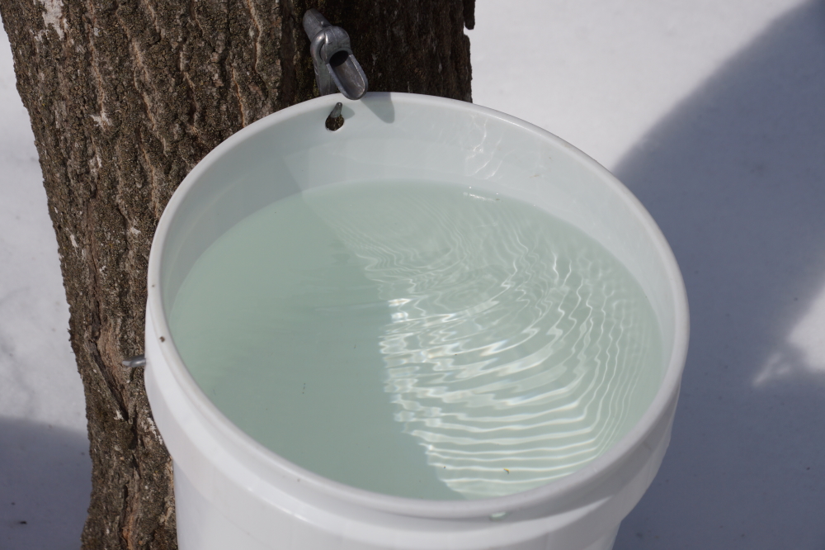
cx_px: 412
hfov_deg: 27.0
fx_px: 1718
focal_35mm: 75
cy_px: 275
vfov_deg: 18.2
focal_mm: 50
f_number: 9
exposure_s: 1/250
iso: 100
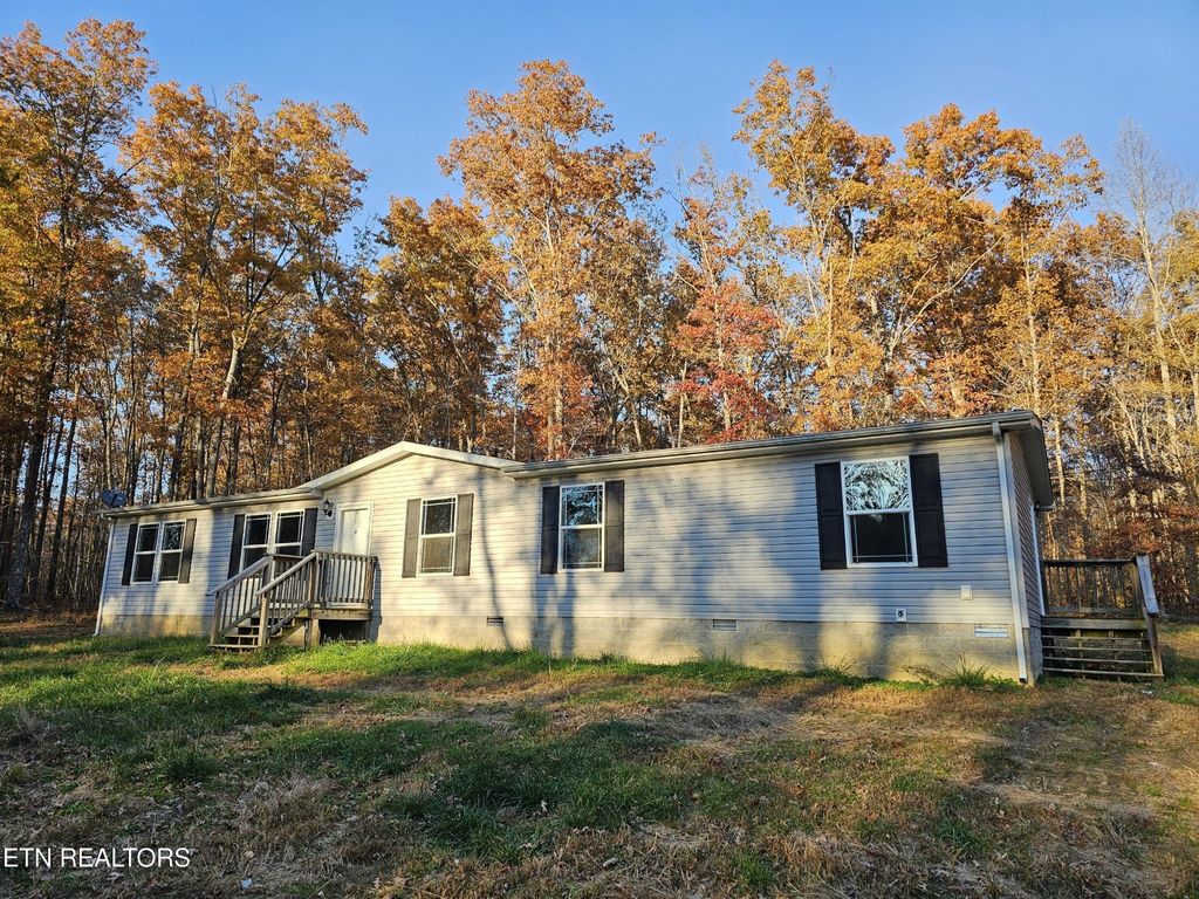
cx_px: 600
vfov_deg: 58.9
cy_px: 450
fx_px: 797
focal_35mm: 23
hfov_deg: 73.9
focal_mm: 6.3
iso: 10
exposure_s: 1/174
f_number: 1.7
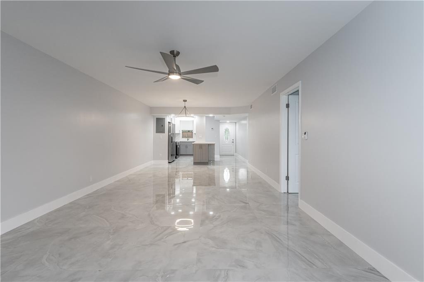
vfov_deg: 73.7
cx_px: 212
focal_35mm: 16
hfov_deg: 96.8
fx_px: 188
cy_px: 141
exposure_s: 1/20
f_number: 9
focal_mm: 16
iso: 200
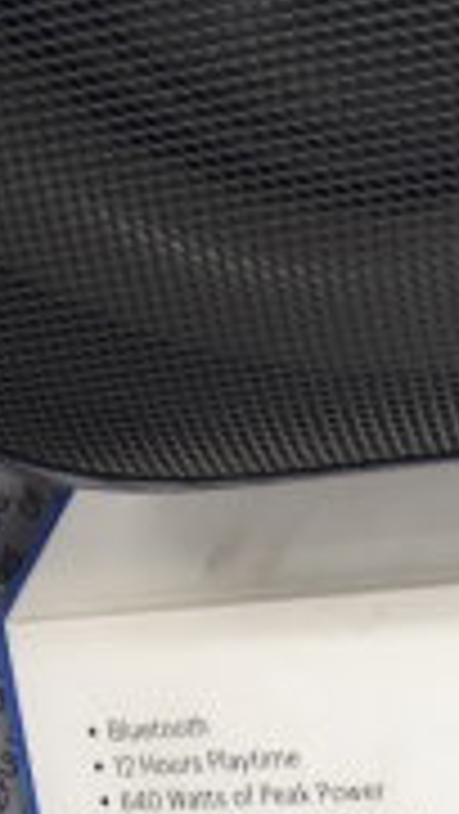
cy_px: 596
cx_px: 1341
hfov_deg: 9.3
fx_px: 2290
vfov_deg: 20.0
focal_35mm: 106
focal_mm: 20
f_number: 3.5
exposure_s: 1/30
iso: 900
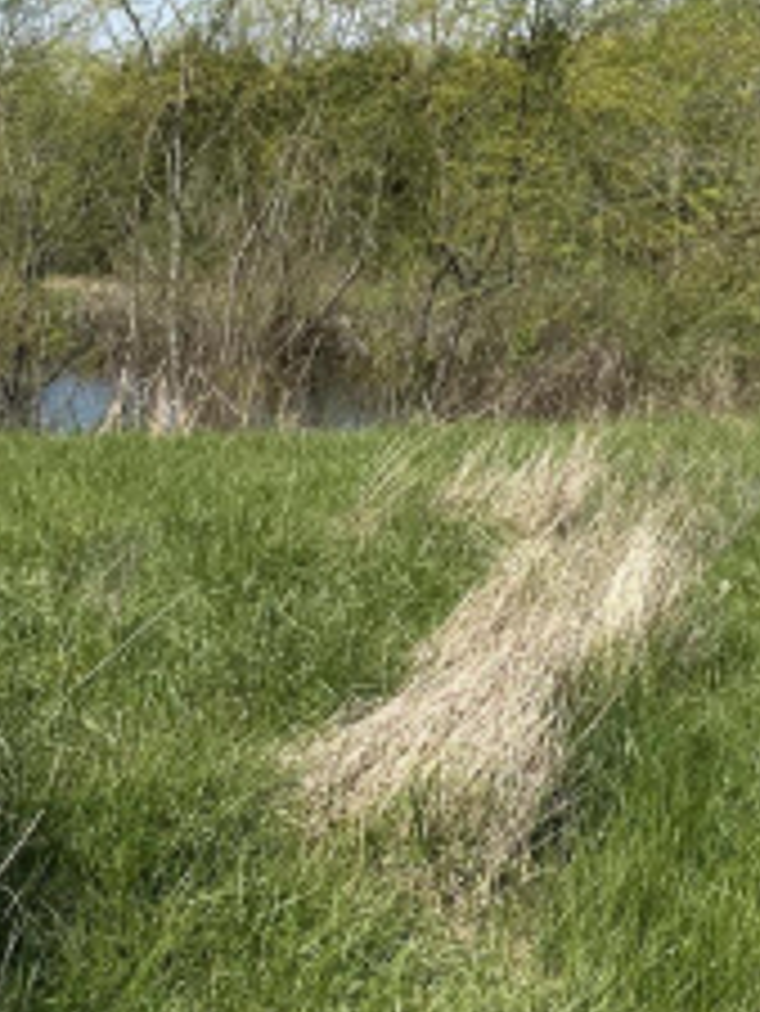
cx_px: 382
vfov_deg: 27.3
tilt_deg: -4.4
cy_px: 389
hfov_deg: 20.7
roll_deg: -3.7
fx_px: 2076
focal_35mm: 71
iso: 80
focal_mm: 6.86
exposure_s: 1/4016
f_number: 1.78
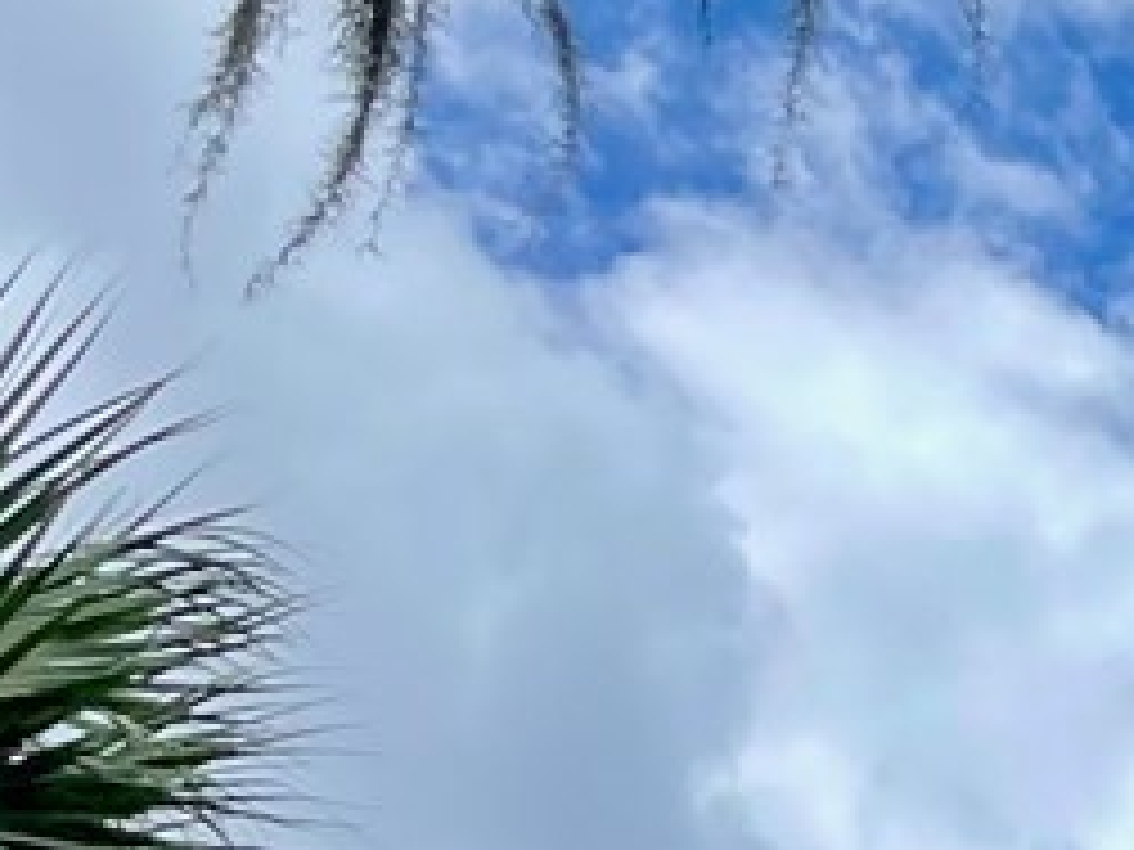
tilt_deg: +13.3
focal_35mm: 165
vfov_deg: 8.2
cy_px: 2087
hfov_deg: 11.2
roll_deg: -0.1
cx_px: 2038
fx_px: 5405
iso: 32
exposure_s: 1/3922
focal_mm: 5.1
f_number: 1.6
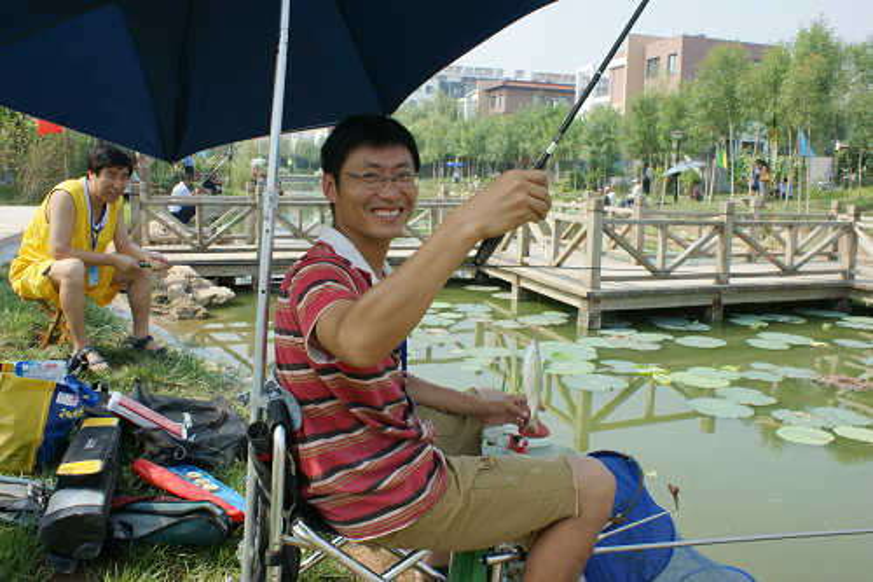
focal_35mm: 30
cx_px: 436
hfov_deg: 61.9
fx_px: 727
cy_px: 291
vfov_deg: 43.6
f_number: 10
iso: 100
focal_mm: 20
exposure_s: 1/100
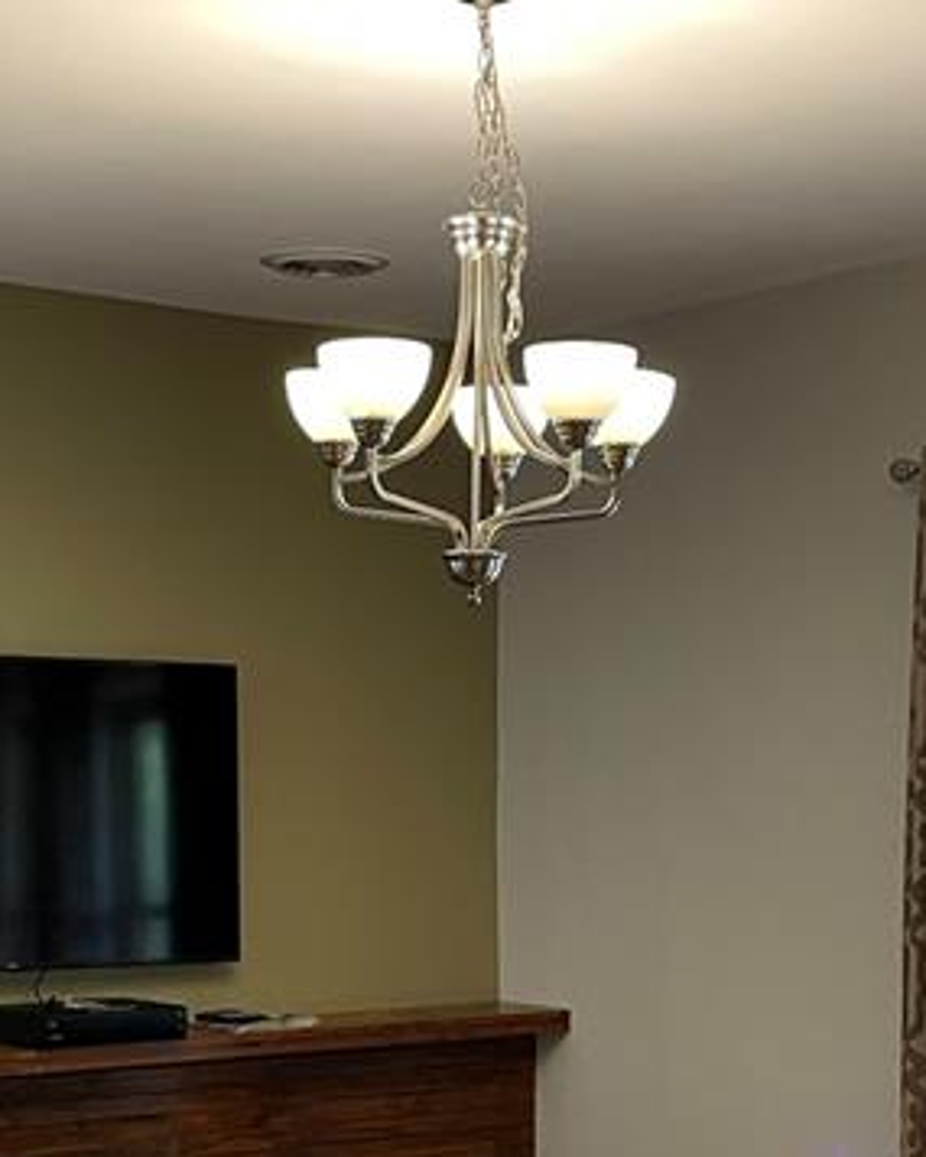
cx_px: 364
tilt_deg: -3.3
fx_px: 2500
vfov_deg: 25.7
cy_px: 884
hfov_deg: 21.0
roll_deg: +0.5
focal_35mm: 73
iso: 160
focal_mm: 4.2
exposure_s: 1/60
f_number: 1.6
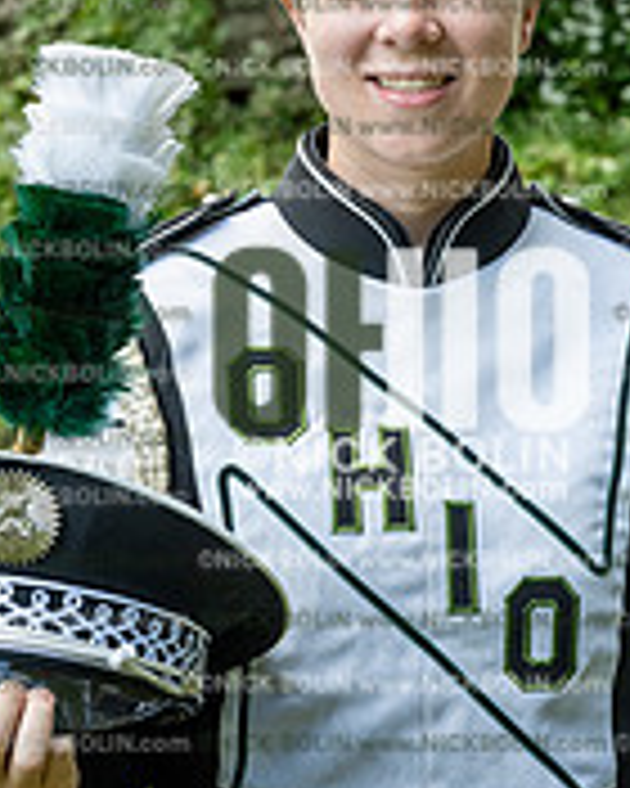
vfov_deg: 15.9
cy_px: 374
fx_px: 2820
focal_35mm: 121
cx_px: 400
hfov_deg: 12.7
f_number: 5.6
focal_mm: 50
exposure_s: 1/640
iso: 1000
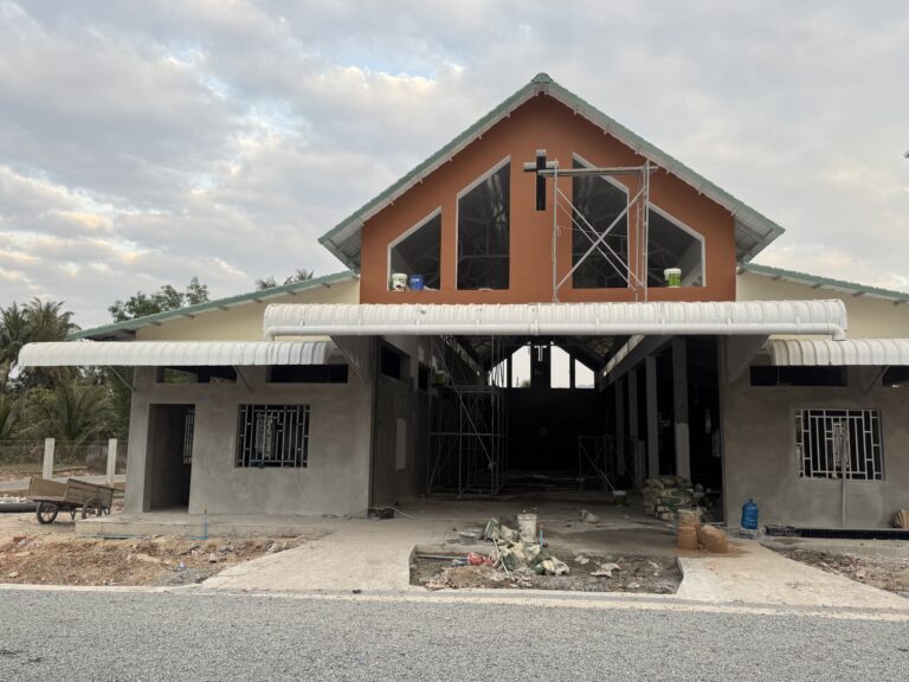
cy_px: 341
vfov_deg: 56.8
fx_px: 630
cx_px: 454
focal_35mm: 24
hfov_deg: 71.6
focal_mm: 6.76
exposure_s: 1/433
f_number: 1.78
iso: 80
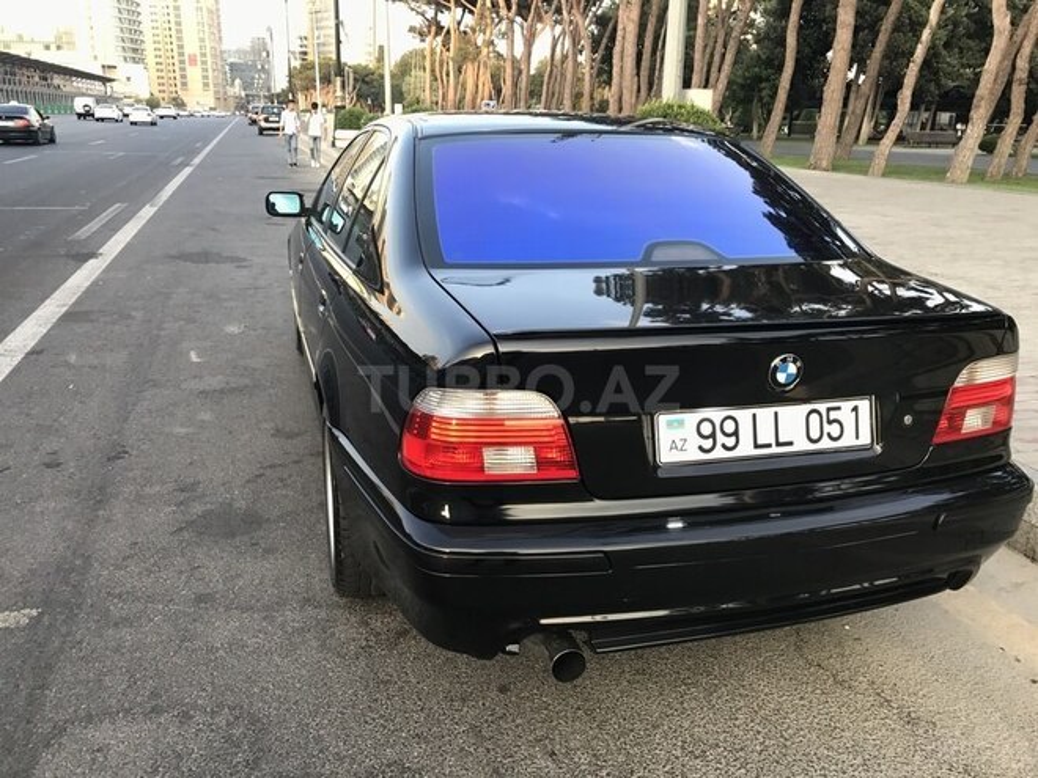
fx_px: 840
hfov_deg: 63.4
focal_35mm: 28
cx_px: 519
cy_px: 389
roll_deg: -1.1
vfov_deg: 49.7
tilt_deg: -17.3
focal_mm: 3.99
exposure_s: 1/90
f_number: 1.8
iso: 32
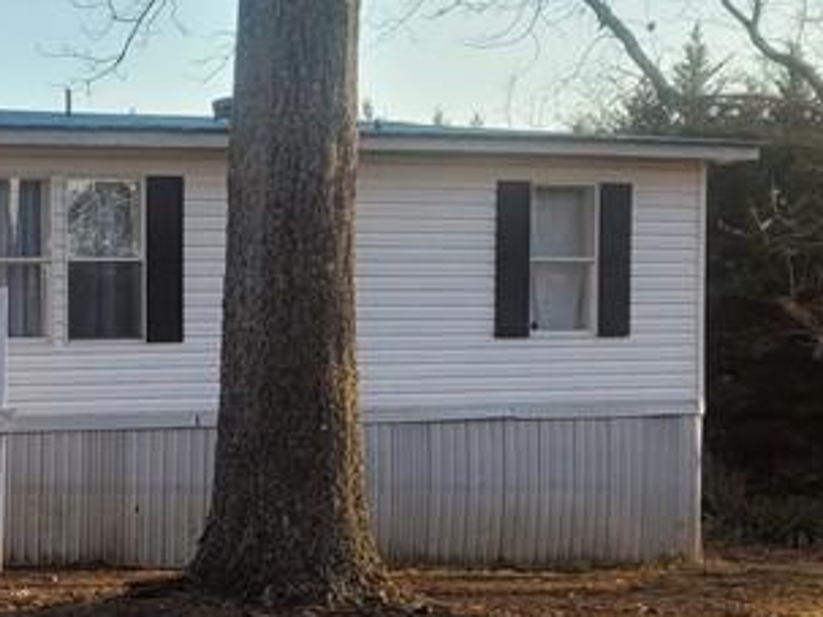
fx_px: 2091
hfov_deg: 18.8
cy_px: 560
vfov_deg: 16.5
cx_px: -513
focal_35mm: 88
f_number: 1.8
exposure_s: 1/763
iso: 40
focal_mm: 5.4
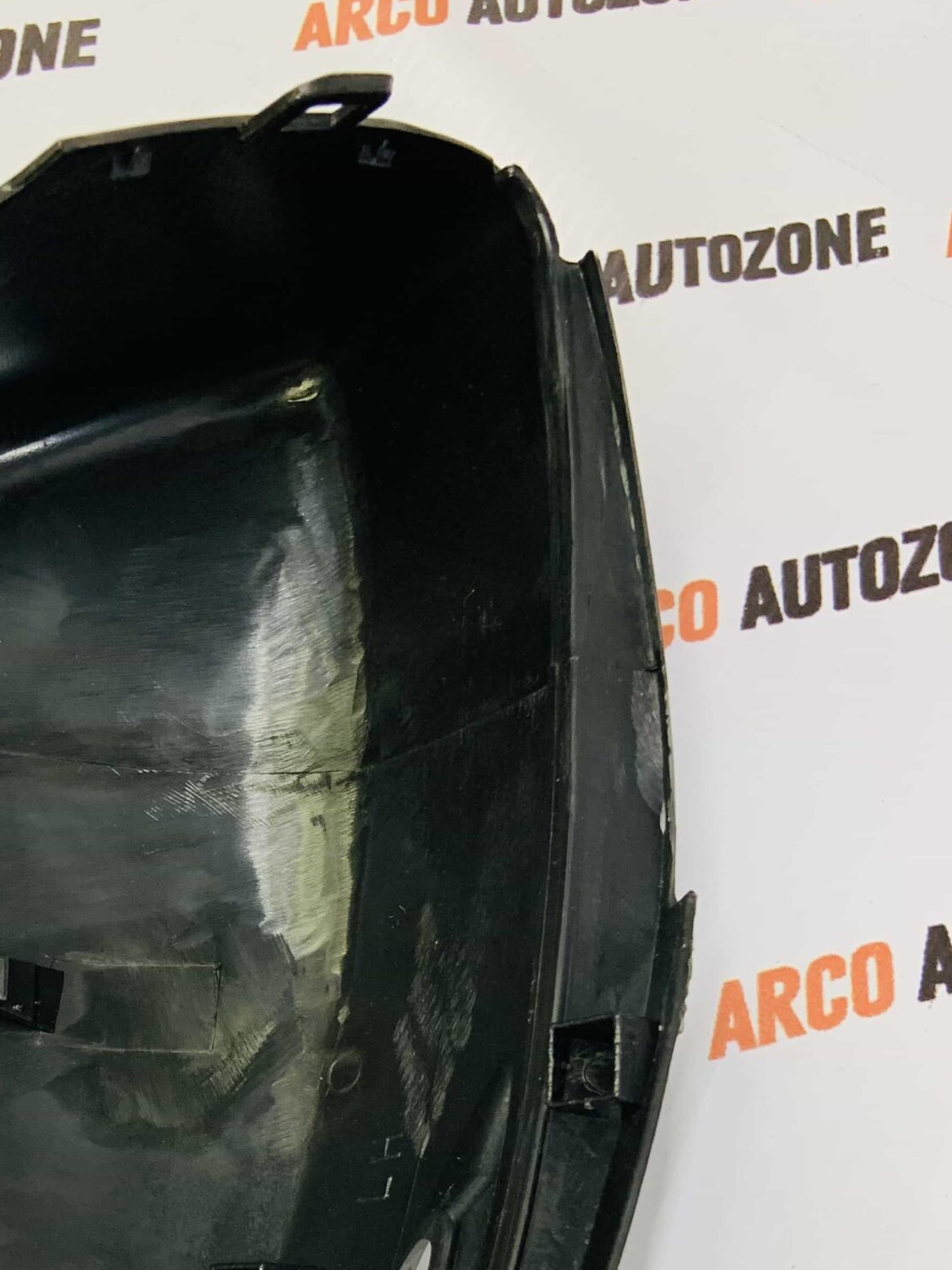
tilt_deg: -68.6
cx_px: 130
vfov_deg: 40.0
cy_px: 1050
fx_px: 1650
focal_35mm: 45
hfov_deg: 31.0
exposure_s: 1/50
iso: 125
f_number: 1.8
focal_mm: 4.25
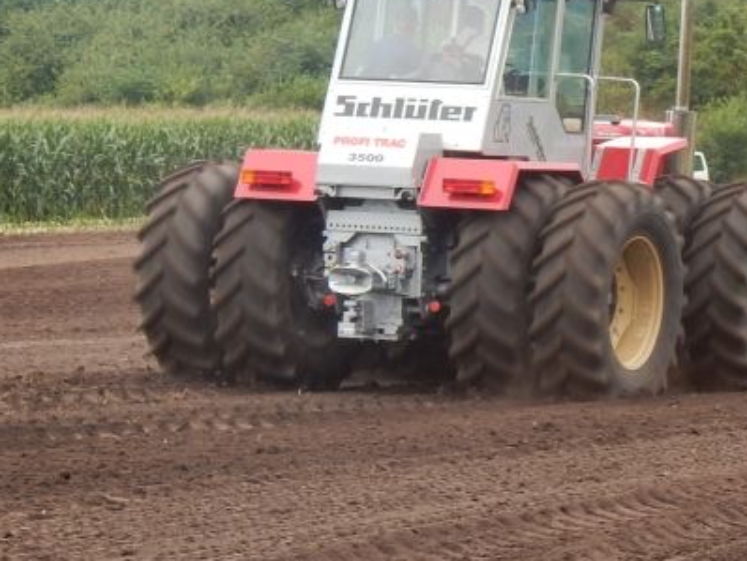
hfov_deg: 8.4
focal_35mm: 235
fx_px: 5074
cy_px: 236
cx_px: 413
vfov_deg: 6.3
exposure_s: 1/60
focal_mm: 20.9
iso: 125
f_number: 5.6
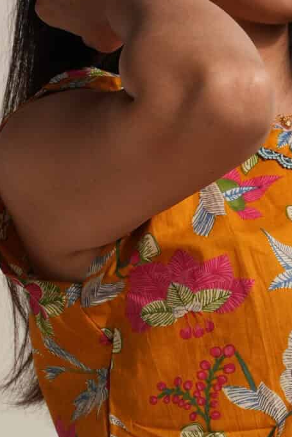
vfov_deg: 4.5
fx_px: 5543
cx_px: 299
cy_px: 318
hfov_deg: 3.0
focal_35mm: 456
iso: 200
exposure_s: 1/1000
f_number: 5
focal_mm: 81
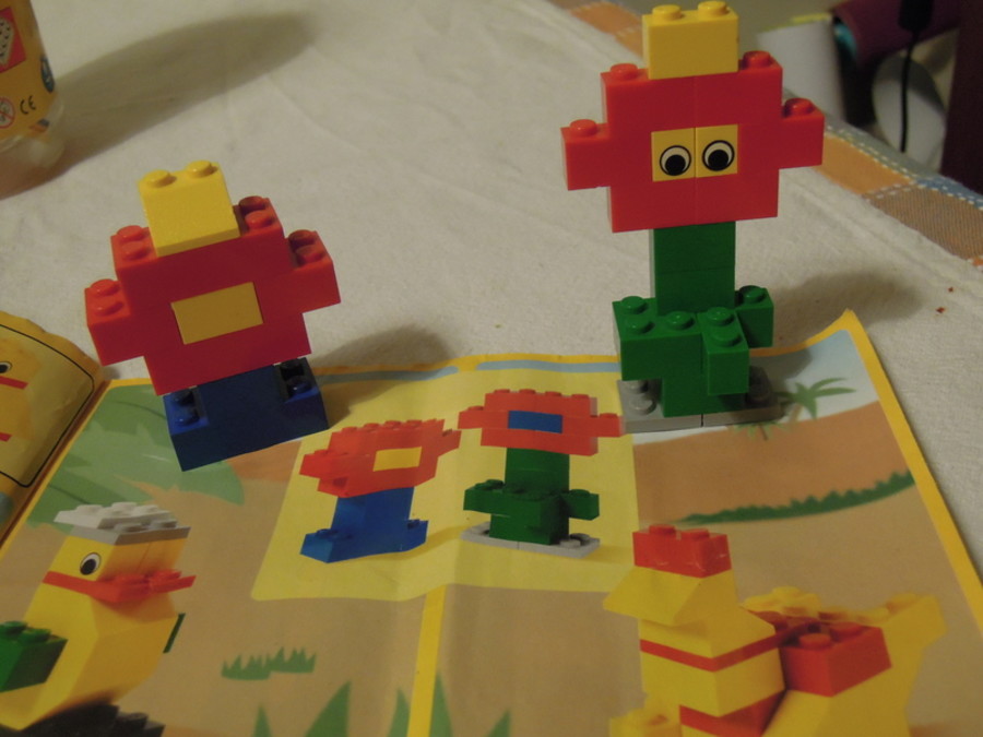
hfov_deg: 46.8
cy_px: 368
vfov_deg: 36.0
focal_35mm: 40
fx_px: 1136
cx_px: 492
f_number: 3.3
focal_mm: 7.2
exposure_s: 1/40
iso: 800
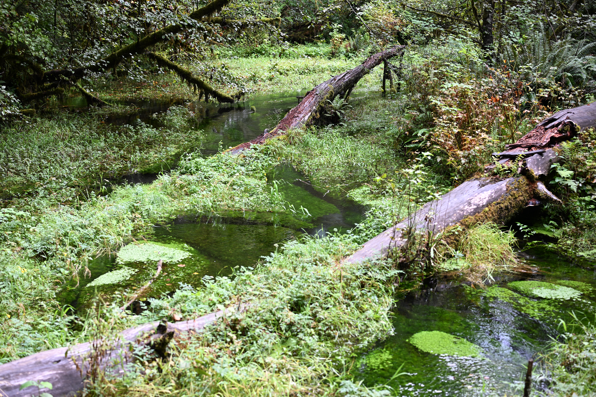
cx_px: 298
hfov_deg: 39.6
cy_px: 198
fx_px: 828
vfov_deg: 27.0
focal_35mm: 50
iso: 100
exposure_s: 1/50
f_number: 3.5
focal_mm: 50
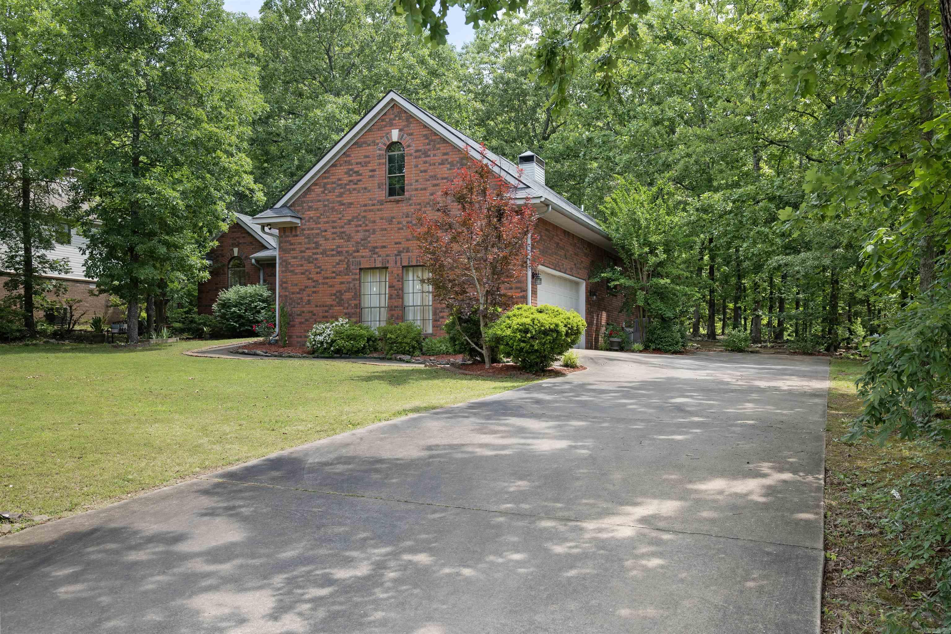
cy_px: 317
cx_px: 476
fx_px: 872
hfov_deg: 57.2
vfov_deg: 40.0
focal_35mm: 33
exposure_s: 1/400
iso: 500
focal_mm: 33
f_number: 6.3
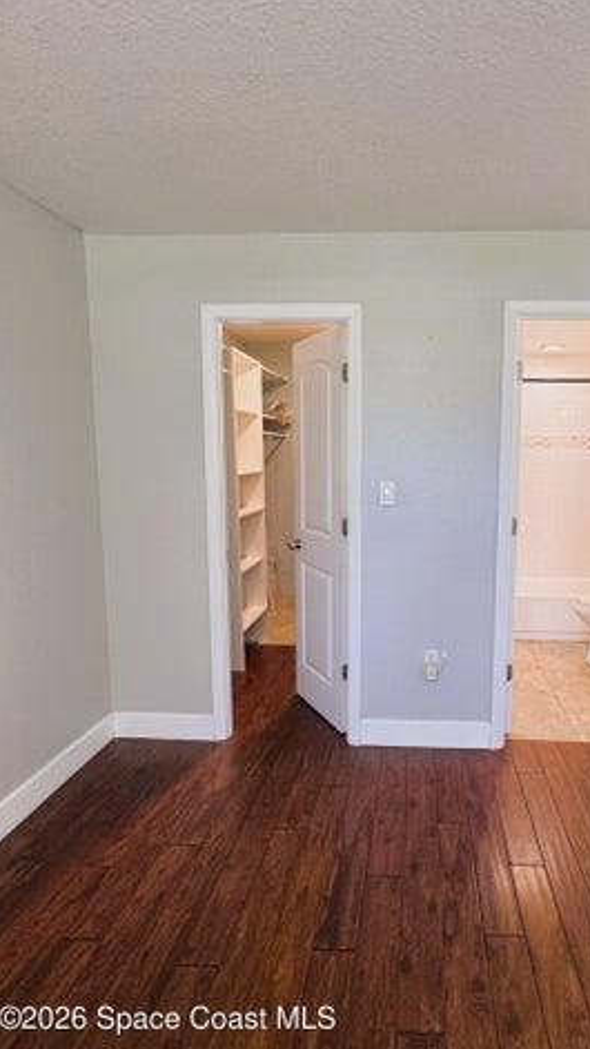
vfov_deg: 86.6
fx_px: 556
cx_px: 396
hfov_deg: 54.7
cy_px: 532
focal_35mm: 20
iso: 160
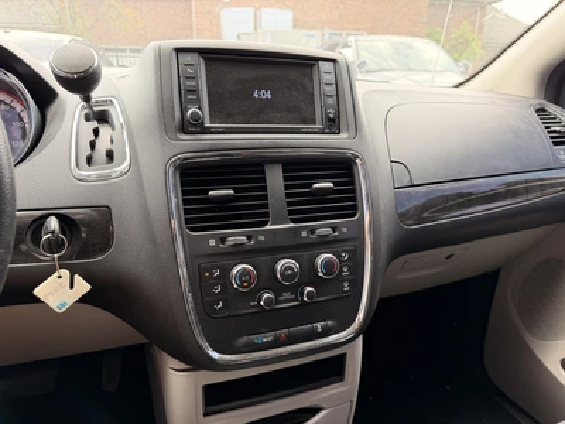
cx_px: 282
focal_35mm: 24
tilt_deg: -18.9
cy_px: 212
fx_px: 392
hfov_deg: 71.6
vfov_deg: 56.8
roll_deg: +0.2
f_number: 1.78
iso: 100
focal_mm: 6.76
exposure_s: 1/121
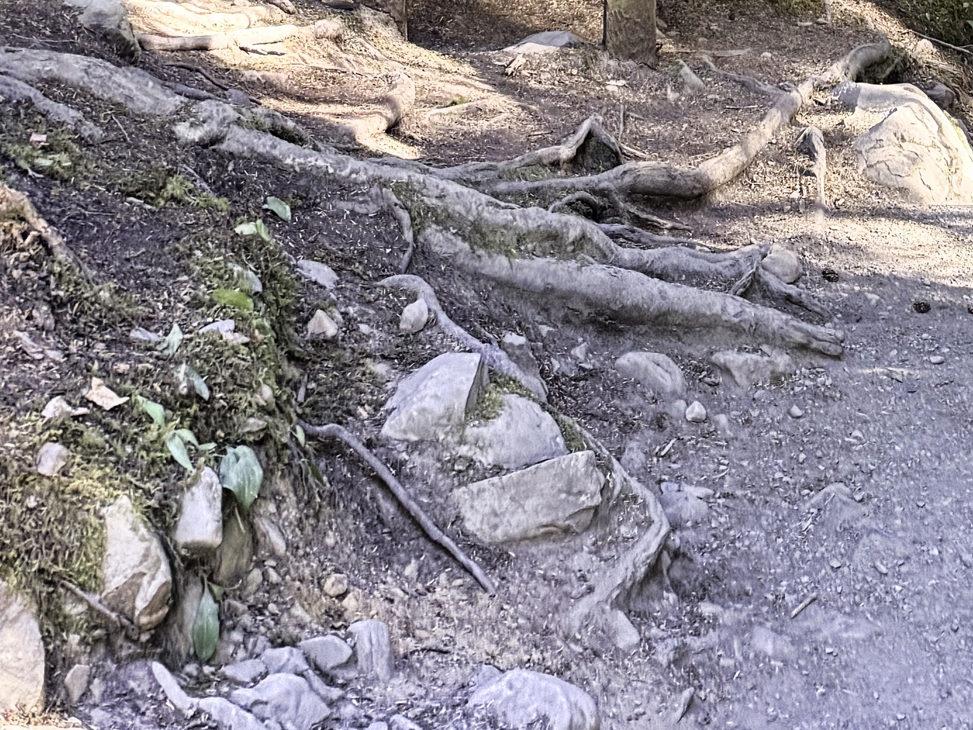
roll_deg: -0.9
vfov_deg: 16.8
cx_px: 988
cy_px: -646
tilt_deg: +3.8
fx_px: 1968
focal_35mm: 70
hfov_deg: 26.2
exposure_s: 1/60
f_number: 1.78
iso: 320
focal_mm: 6.76
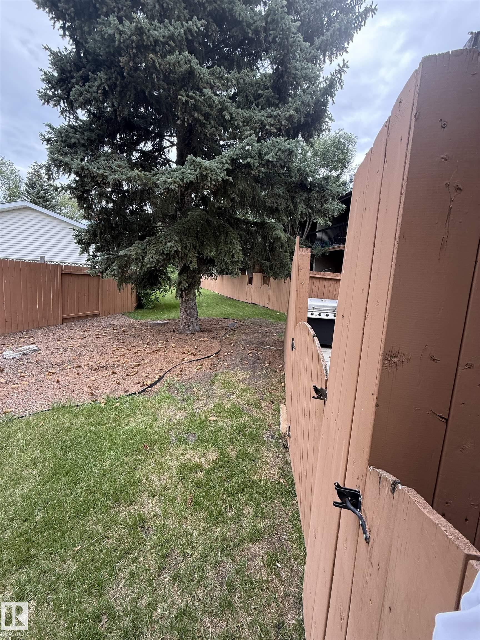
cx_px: 240
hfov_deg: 85.7
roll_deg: -4.5
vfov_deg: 102.1
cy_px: 320
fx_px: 259
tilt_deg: -6.1
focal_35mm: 14
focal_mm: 2.22
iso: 64
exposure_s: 1/222
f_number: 2.2
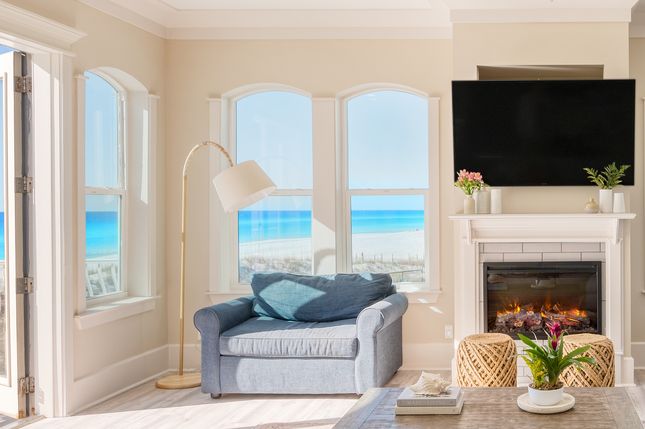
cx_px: 545
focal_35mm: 38
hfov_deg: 47.0
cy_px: 218
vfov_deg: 35.0
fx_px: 680
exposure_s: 1/13
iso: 100
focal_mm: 14
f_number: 10
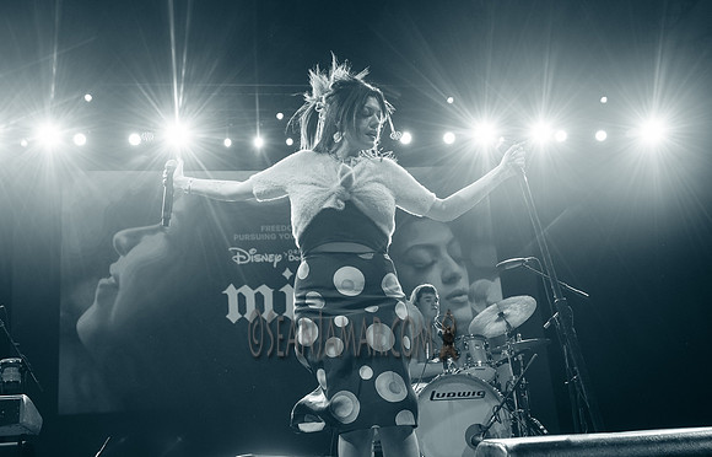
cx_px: 329
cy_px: 285
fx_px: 830
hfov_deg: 46.4
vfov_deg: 30.6
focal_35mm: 42
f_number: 4
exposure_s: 1/800
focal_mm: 28
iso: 1000
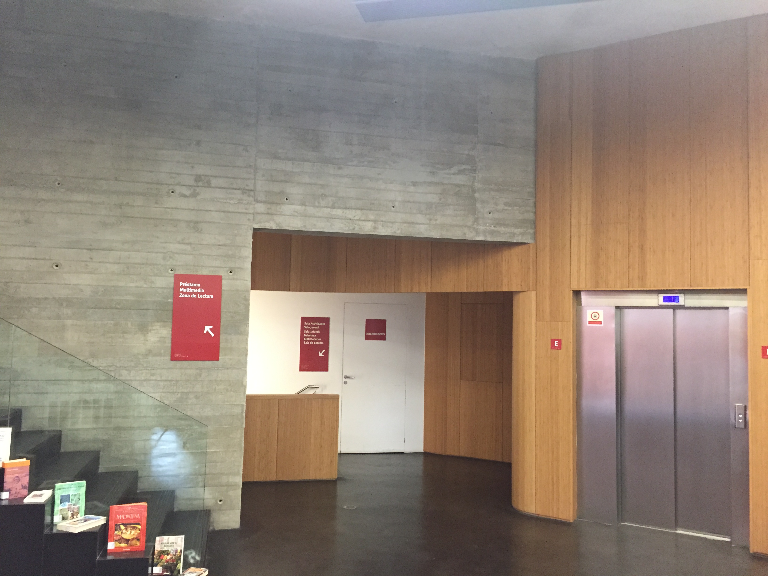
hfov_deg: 61.7
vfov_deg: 48.2
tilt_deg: +2.4
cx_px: 384
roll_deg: -0.8
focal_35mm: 29
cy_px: 288
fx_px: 643
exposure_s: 1/20
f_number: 2.2
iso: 250
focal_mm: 4.15
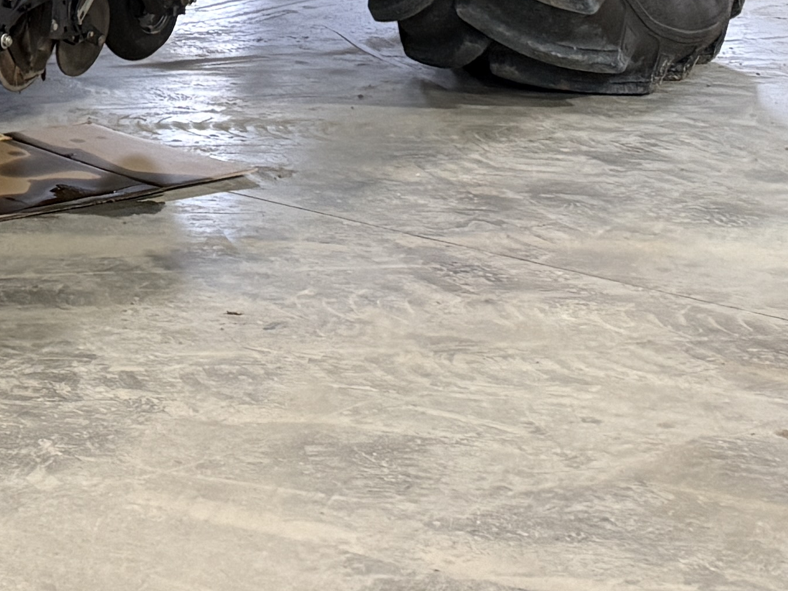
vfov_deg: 12.8
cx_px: -596
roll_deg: +0.3
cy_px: -585
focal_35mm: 101
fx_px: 2299
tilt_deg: +4.7
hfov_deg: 16.5
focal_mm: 6.76
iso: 250
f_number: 1.78
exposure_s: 1/60
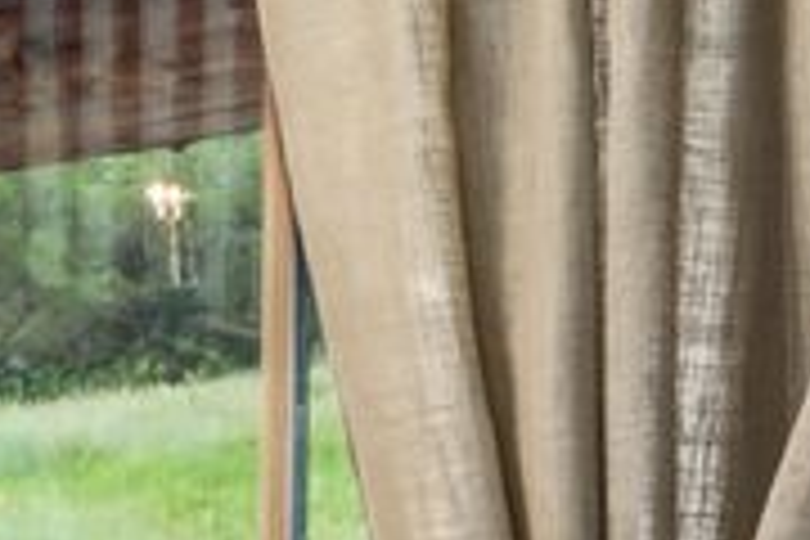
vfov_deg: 8.0
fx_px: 3712
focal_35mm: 165
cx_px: -1134
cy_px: 1006
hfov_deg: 10.7
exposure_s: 1/40
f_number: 11
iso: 400
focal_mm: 29
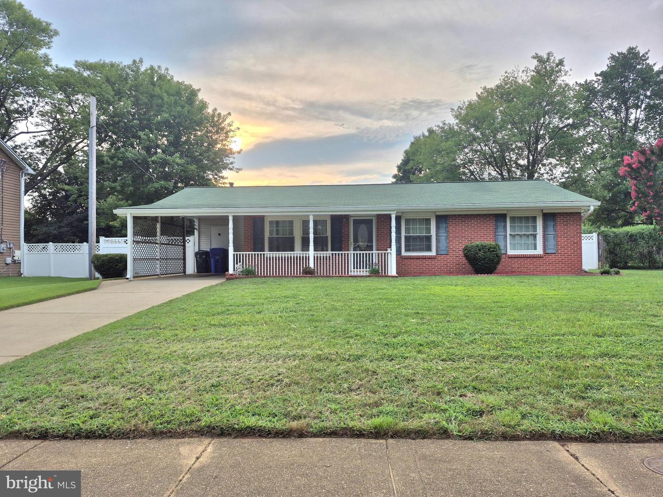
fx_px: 441
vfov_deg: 58.9
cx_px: 332
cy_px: 248
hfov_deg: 73.9
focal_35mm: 23
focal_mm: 5.4
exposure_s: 1/1250
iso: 25
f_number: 1.8
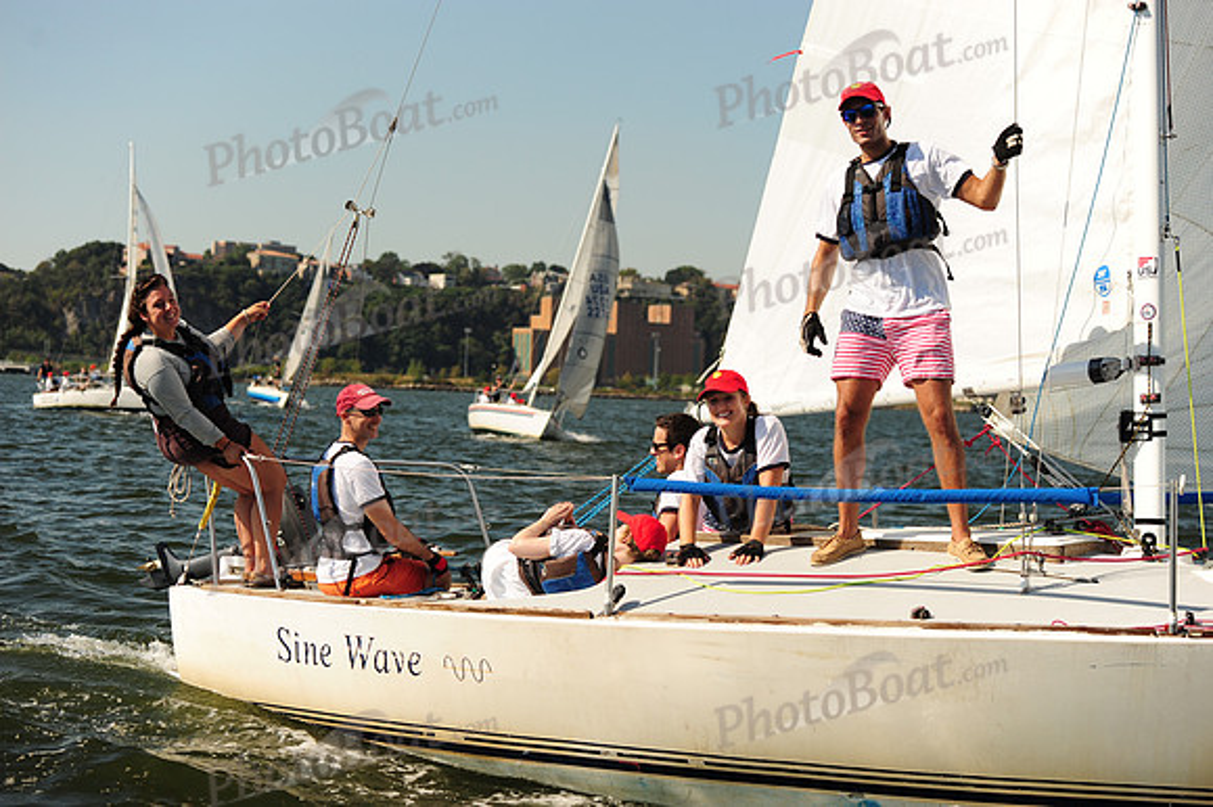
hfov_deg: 28.9
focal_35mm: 70
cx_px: 606
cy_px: 404
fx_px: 2357
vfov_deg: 19.4
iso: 320
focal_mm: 70
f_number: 4.5
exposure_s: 1/1250
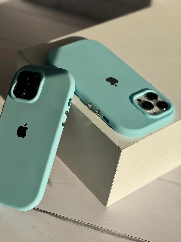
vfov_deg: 25.3
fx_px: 537
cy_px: 121
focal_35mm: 77
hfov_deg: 19.1
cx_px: 90
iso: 25
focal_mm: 9
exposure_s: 1/1014
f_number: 2.8
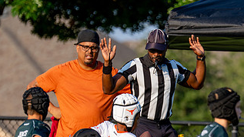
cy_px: 166
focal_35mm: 555
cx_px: 166
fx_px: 3589
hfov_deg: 3.9
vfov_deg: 2.2
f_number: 2.8
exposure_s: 1/2000
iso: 200
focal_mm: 200
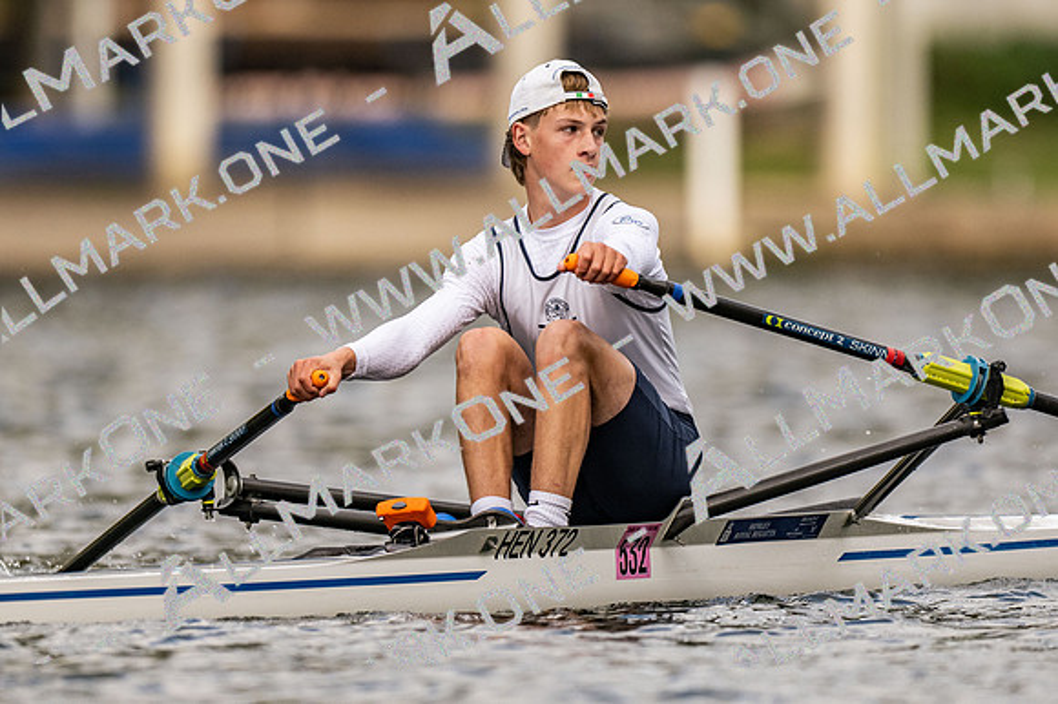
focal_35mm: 900
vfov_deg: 1.5
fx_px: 26440
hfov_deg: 2.3
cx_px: 529
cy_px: 352
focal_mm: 600
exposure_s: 1/2500
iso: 640
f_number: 4
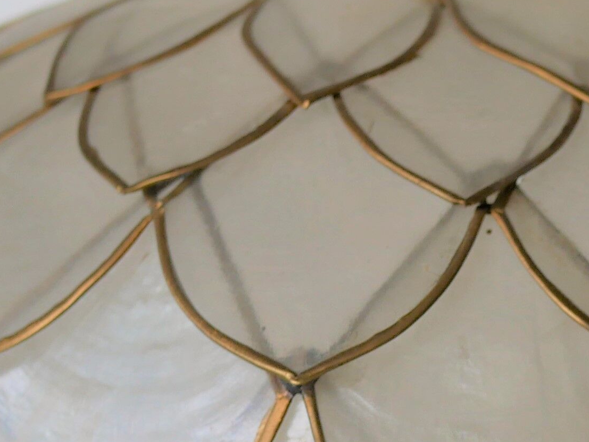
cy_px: 237
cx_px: 529
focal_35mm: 166
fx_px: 2825
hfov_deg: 11.8
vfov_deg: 8.9
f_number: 2.2
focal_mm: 20
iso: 200
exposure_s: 1/160
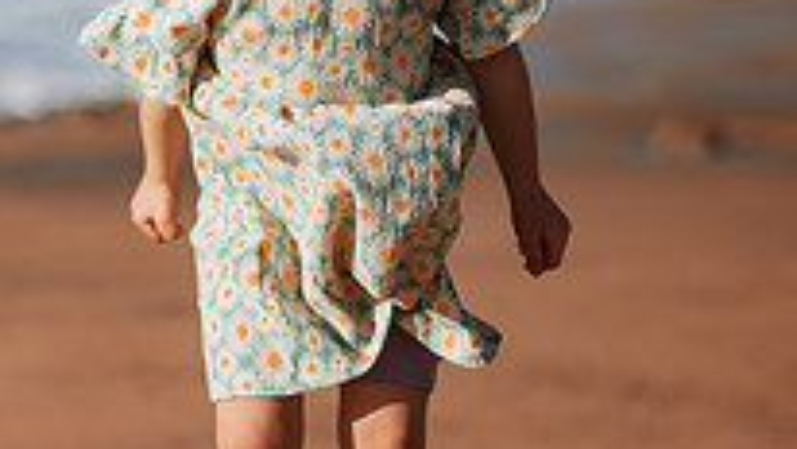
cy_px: 255
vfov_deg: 9.1
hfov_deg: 16.1
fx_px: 2811
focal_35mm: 133
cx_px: 263
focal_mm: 58
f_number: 2
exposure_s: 1/8000
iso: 50
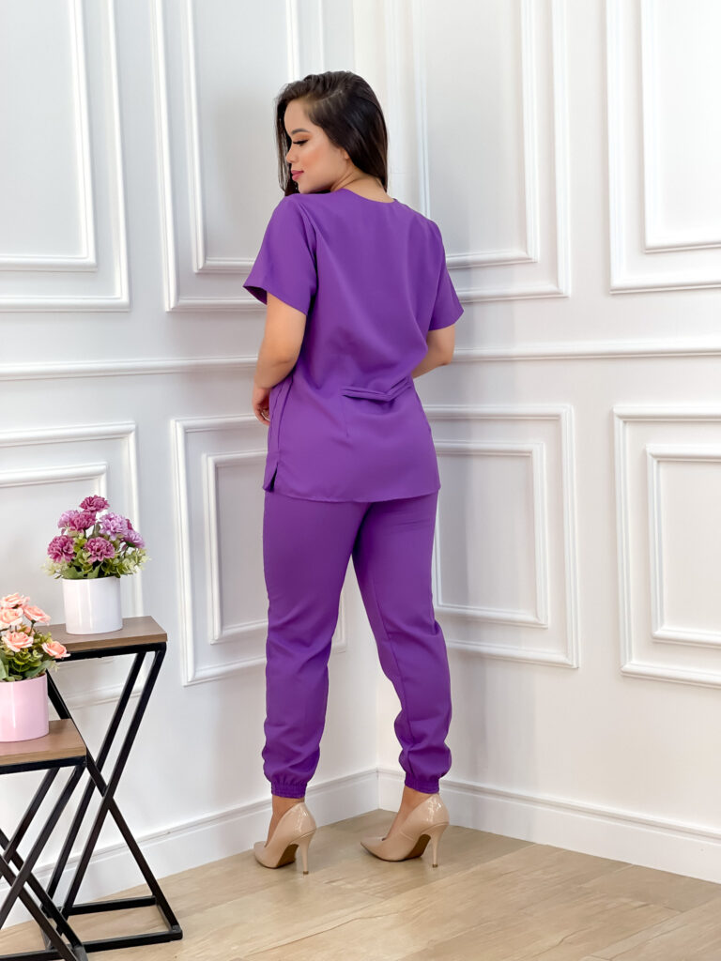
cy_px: 480
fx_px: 1777
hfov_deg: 22.9
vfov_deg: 30.3
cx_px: 360
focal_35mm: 64
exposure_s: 1/120
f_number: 2.2
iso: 80
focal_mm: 7.5
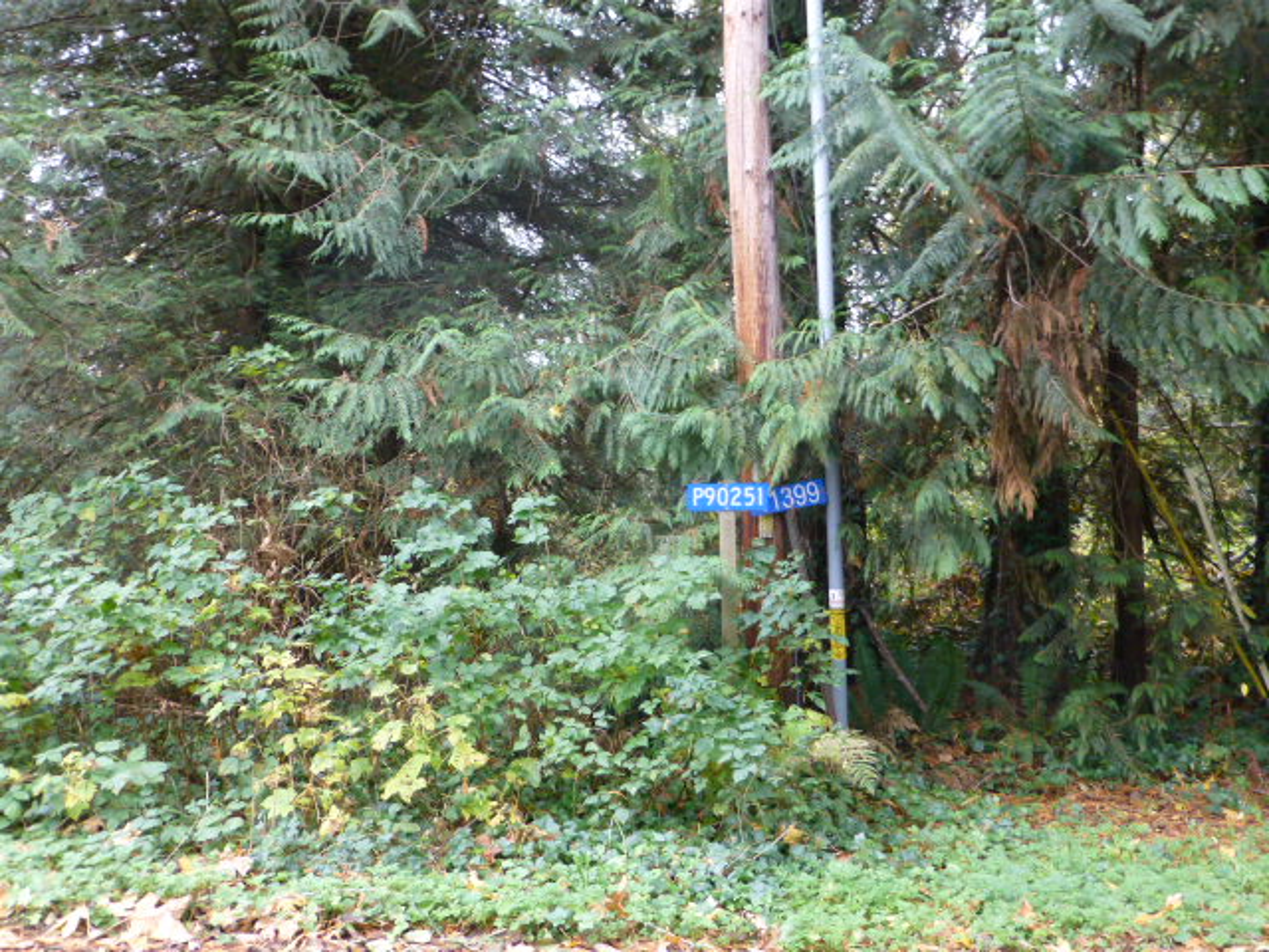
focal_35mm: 30
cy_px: 476
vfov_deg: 46.8
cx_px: 634
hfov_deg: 60.0
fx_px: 1100
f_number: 3.6
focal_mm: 5.4
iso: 400
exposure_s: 1/25
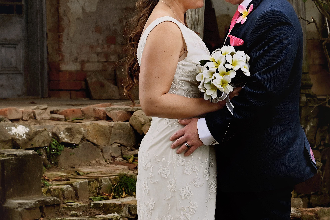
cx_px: 222
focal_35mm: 128
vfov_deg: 10.7
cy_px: 52
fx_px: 1173
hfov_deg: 16.0
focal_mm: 70
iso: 500
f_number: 6.3
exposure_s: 1/500
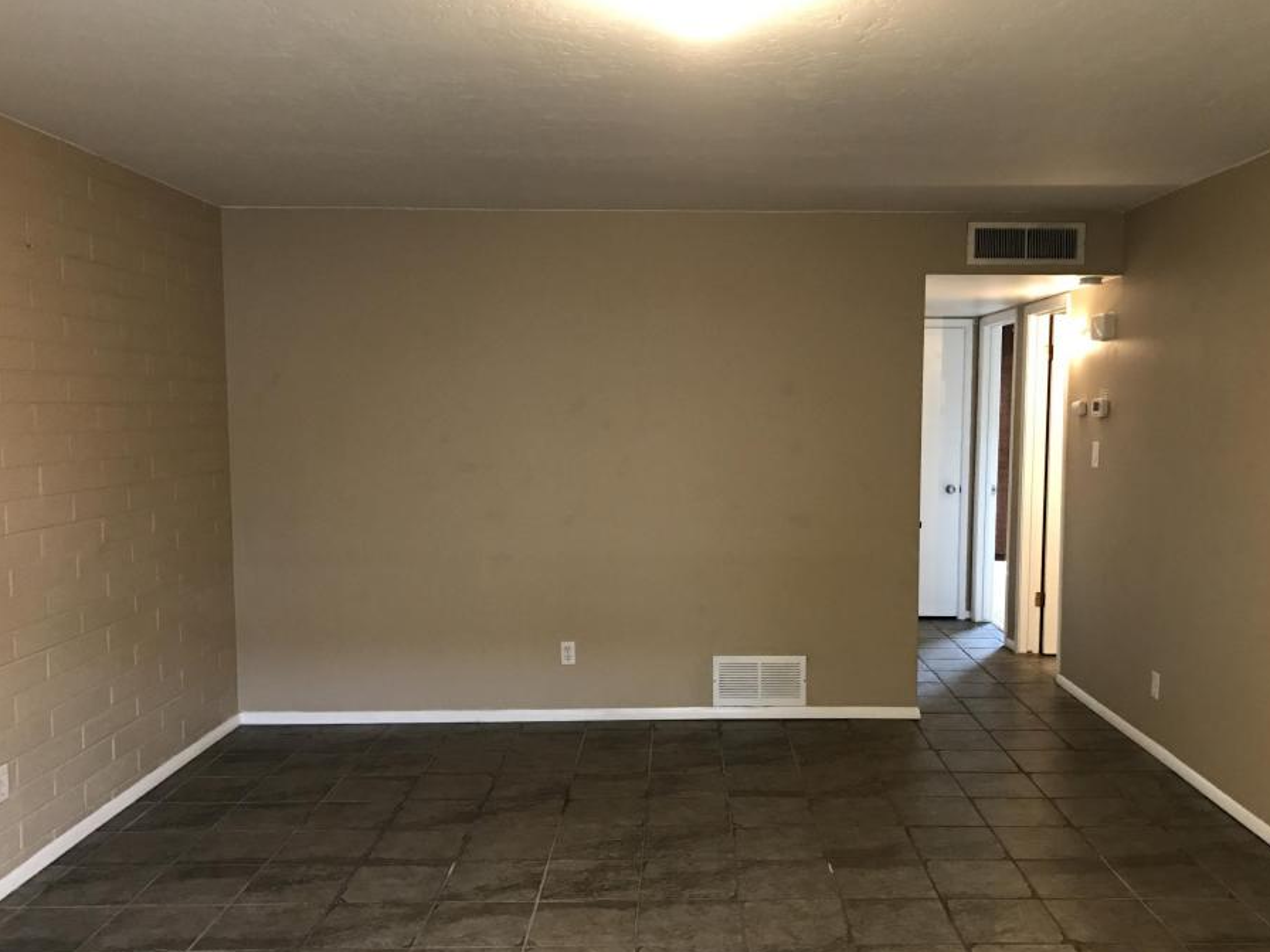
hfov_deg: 56.7
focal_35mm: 32
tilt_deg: -5.4
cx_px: 700
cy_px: 517
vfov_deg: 44.1
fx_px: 1174
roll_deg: -0.1
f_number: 1.8
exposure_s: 1/15
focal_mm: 3.99
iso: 100
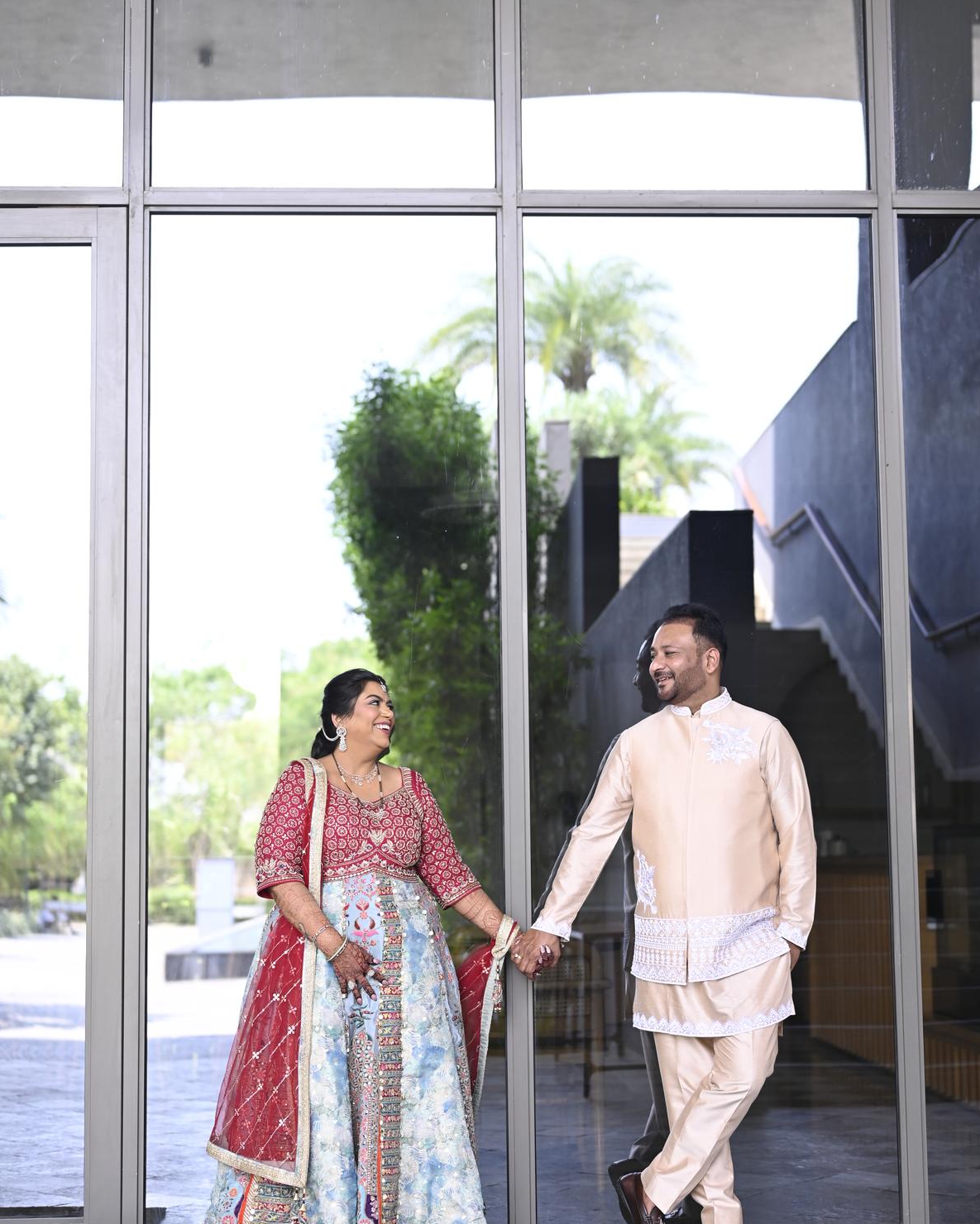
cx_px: 494
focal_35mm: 57
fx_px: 2066
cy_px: 636
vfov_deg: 33.0
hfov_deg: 26.7
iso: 400
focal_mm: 50
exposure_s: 1/320
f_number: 2.2
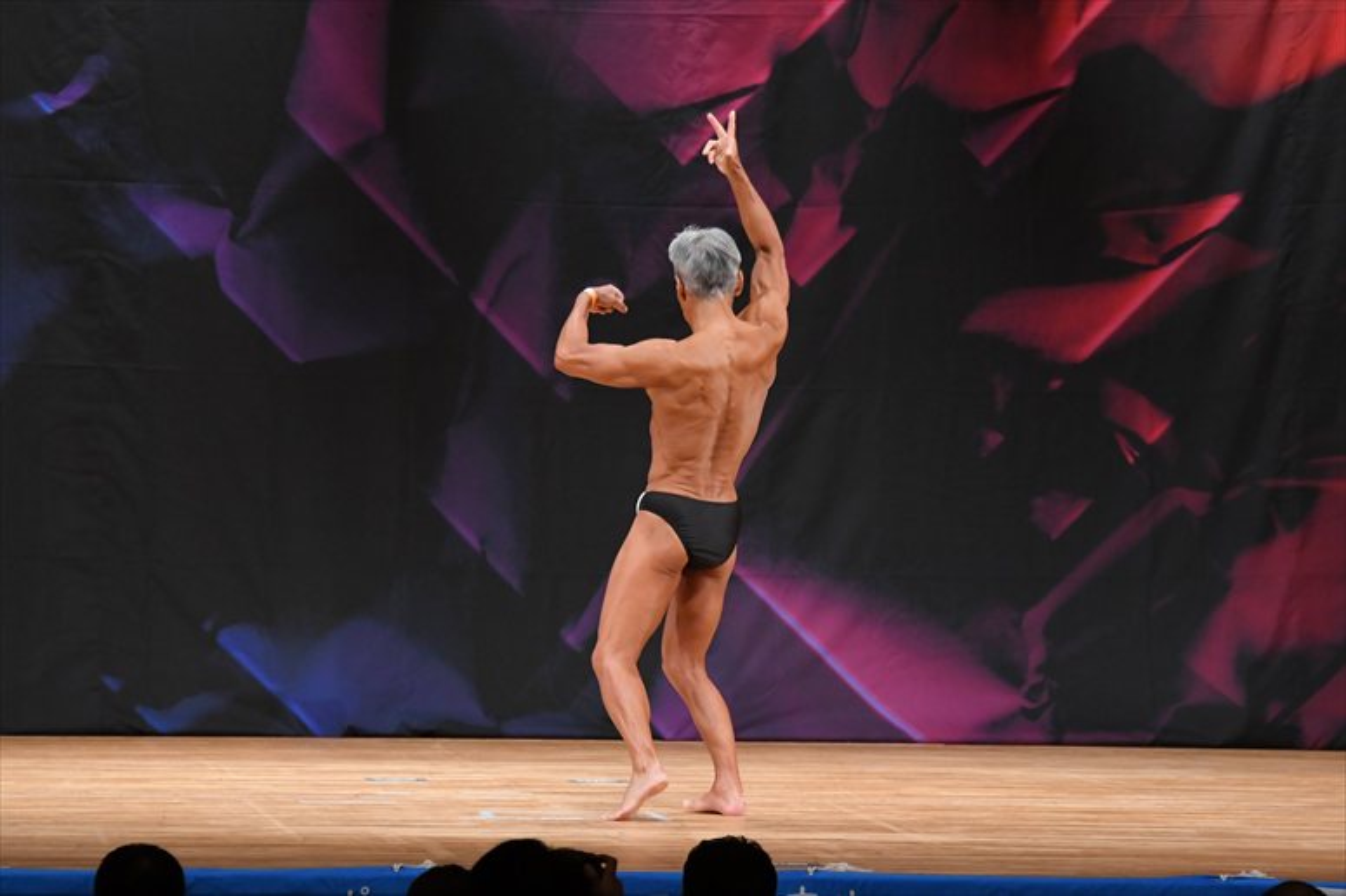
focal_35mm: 217
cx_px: 673
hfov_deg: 9.5
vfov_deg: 6.3
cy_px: 448
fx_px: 8110
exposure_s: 1/400
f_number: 5.6
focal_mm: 145
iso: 3200
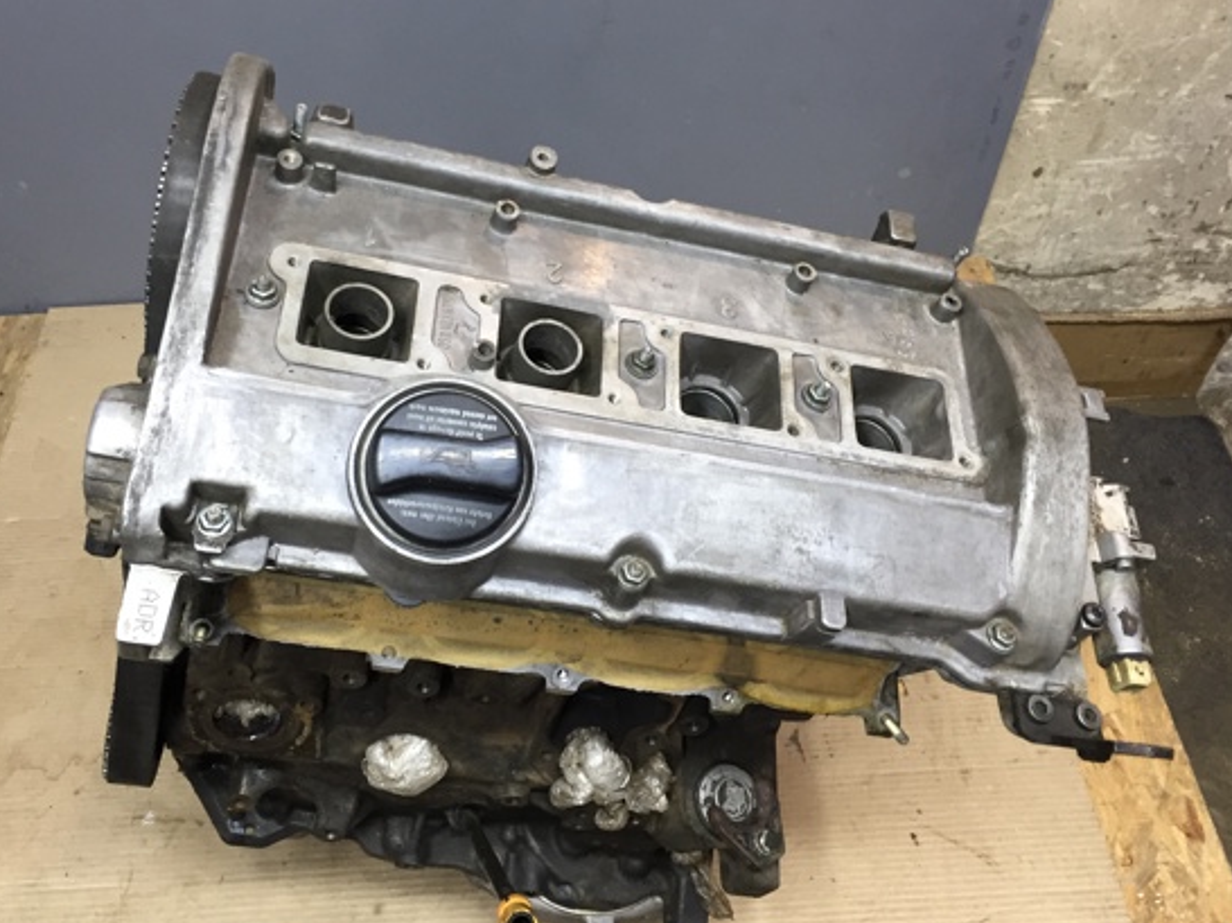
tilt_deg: -49.0
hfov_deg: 53.9
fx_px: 1210
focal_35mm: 34
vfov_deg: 41.7
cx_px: 564
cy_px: 415
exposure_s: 1/33
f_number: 2.2
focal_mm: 4.15
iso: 64
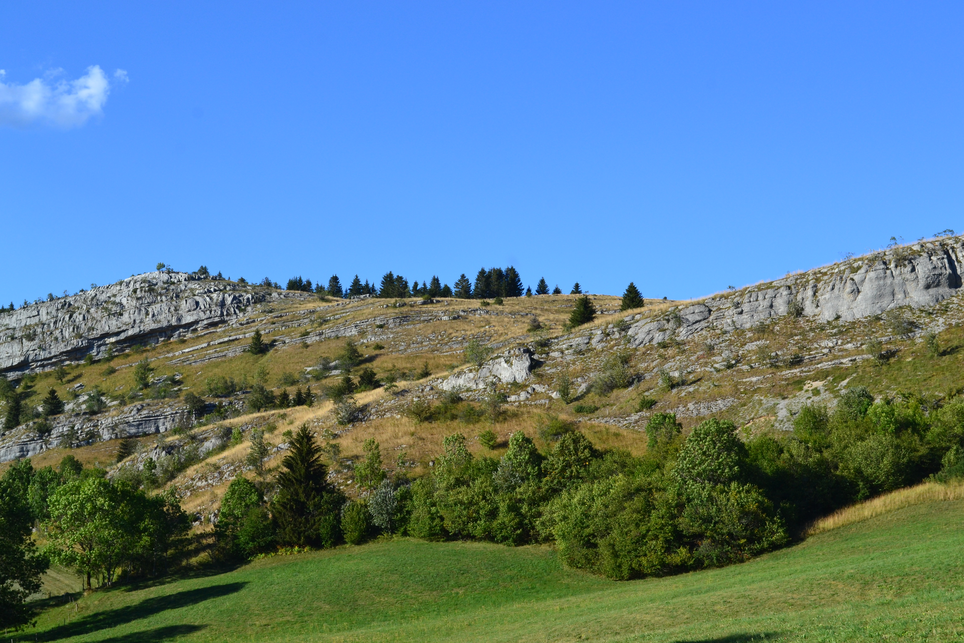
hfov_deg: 30.5
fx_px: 1767
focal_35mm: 66
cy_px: 322
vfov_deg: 20.6
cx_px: 482
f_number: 11
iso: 400
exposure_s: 1/400
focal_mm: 44
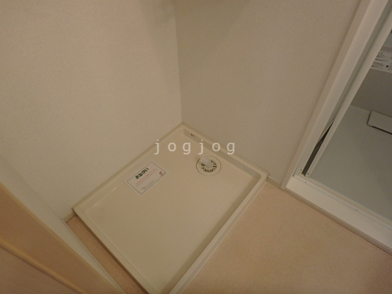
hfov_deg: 79.0
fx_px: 238
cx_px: 196
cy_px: 147
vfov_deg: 63.4
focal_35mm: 21
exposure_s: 1/30
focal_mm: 3.7
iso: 250
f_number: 3.5
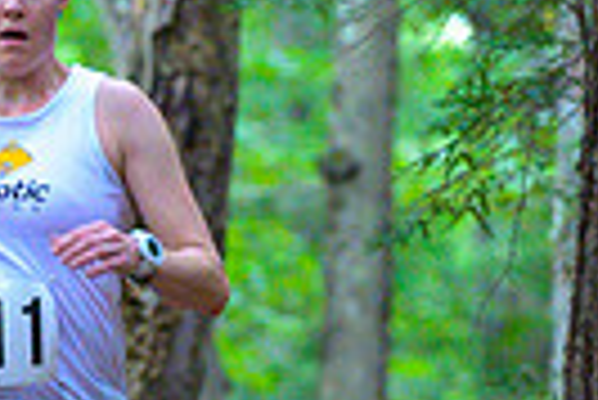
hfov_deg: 2.4
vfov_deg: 1.6
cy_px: 373
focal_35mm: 871
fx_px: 14484
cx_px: 171
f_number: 4
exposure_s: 1/200
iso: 8000
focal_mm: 200
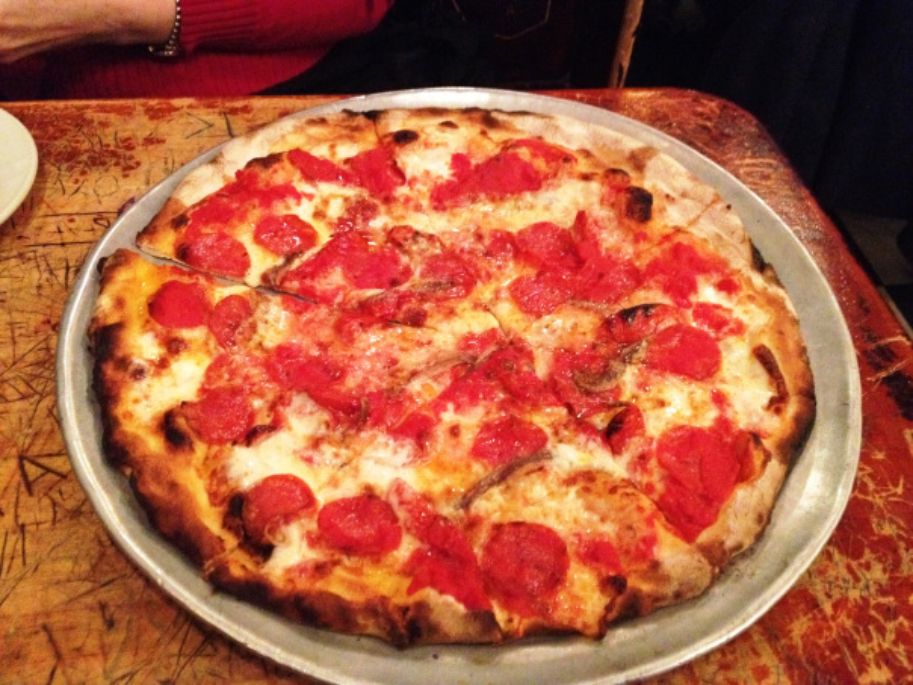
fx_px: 923
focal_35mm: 35
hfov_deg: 52.6
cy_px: 342
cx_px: 456
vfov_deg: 40.7
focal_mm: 4.28
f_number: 2.4
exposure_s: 1/15
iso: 800
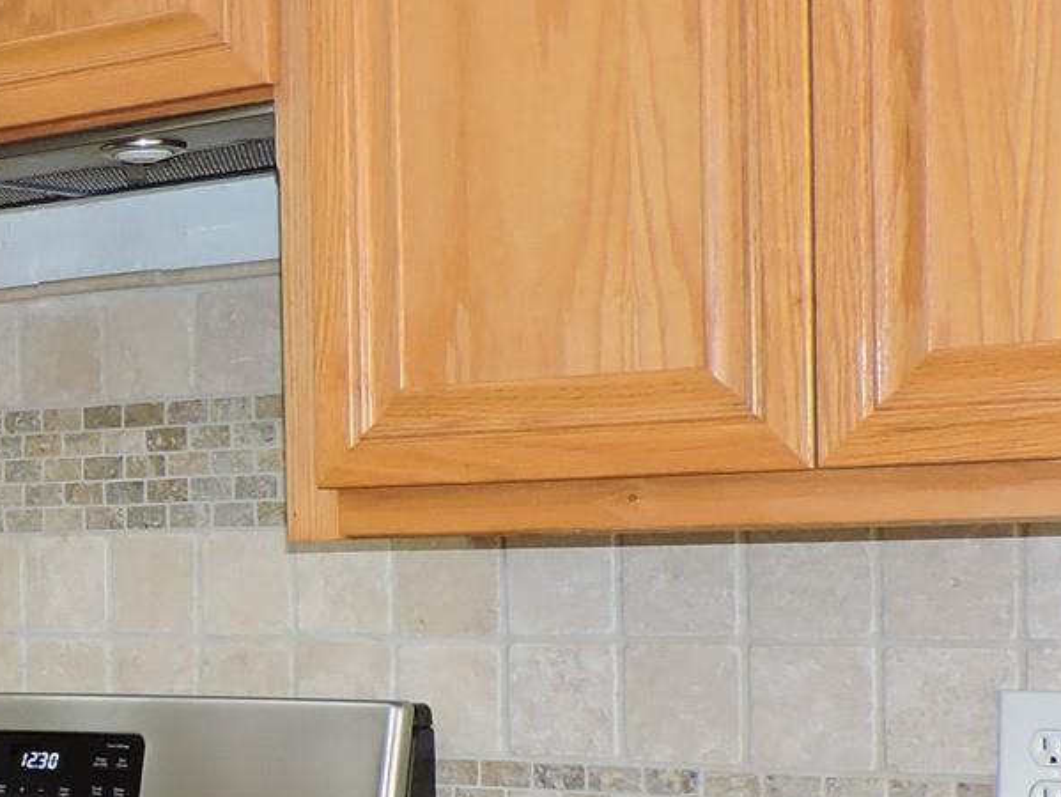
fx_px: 2515
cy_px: 648
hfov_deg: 21.2
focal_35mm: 82
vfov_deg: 17.8
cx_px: -393
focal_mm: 4.3
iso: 200
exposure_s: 1/30
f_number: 3
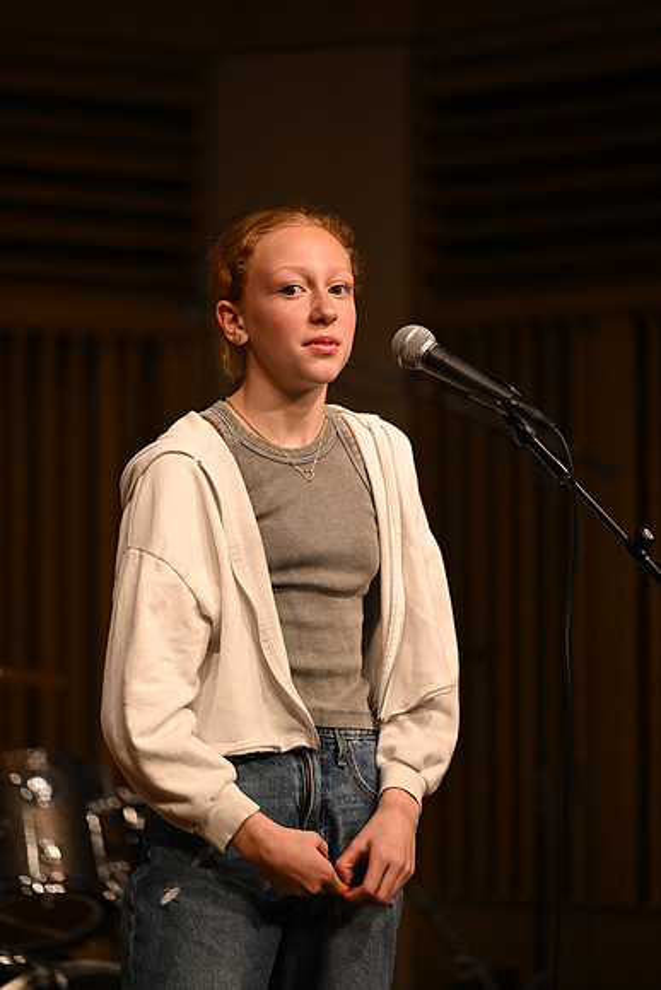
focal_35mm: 160
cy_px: 495
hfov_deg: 8.6
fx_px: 4404
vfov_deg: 12.8
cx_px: 330
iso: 1000
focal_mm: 160
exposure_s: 1/400
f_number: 2.8
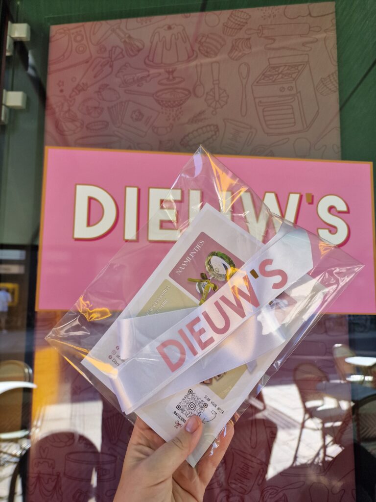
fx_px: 333
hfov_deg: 58.9
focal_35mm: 23
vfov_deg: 73.9
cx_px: 188
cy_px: 251
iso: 50
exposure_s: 1/100
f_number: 1.8
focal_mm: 6.4
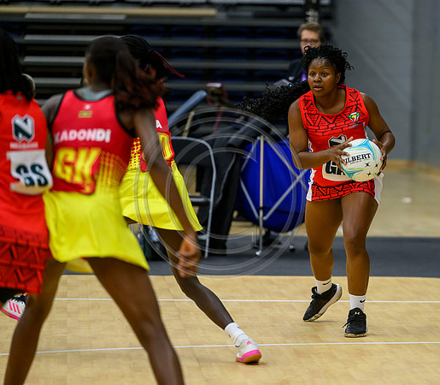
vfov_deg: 6.6
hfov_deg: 7.5
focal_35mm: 248
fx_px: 3355
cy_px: 183
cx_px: 302
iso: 4000
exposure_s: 1/1000
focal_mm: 200
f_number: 3.2
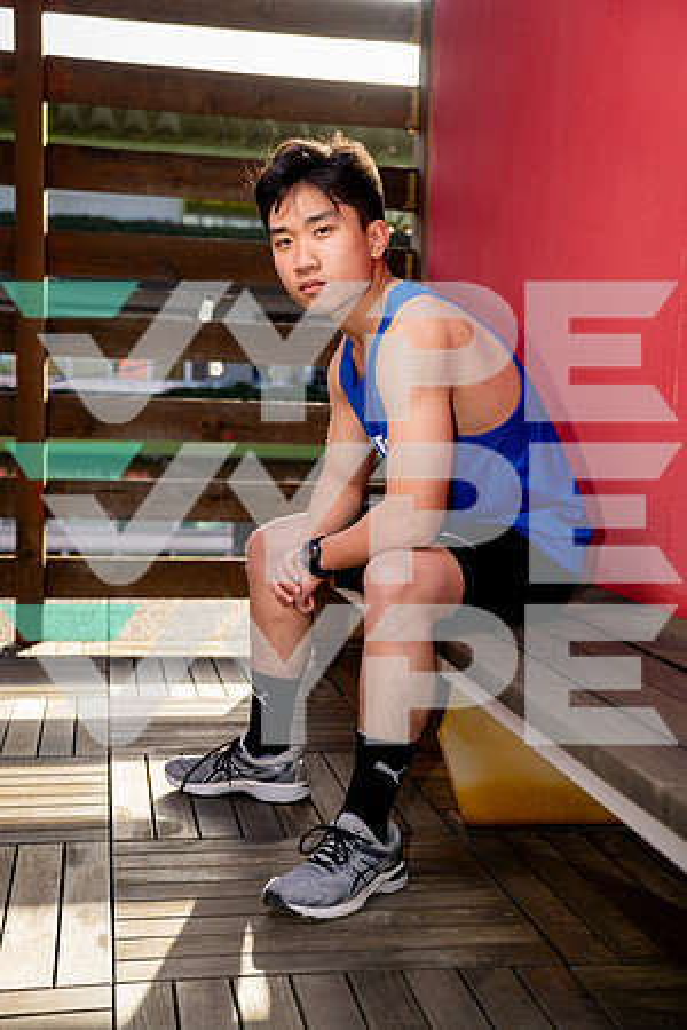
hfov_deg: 27.5
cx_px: 344
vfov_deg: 40.3
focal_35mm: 49
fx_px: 1403
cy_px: 515
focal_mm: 49
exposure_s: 1/500
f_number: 4
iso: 100
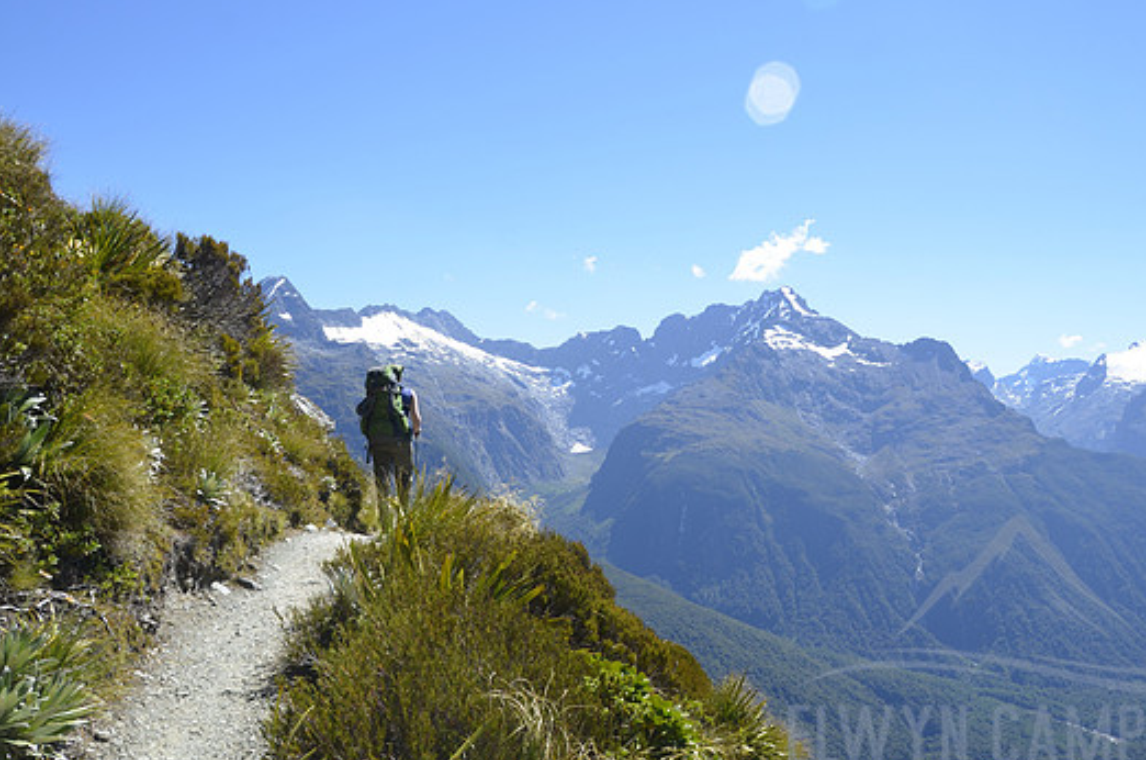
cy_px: 387
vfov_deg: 43.4
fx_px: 953
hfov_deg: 61.9
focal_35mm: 30
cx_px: 630
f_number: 8
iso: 110
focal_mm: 18
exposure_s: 1/250
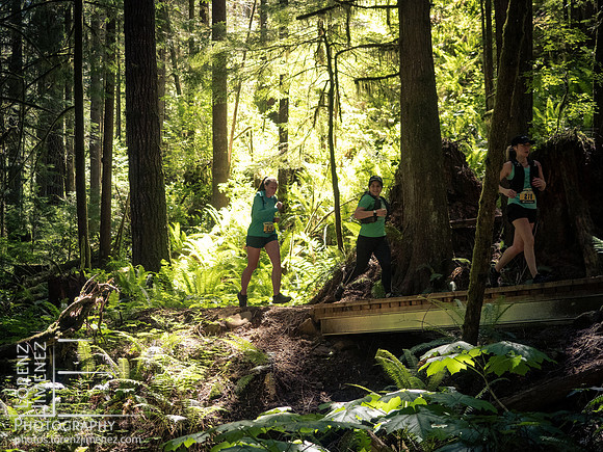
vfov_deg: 20.9
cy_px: 226
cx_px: 302
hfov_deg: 27.7
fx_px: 1223
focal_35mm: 70
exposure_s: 1/1000
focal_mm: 34
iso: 1250
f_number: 2.8
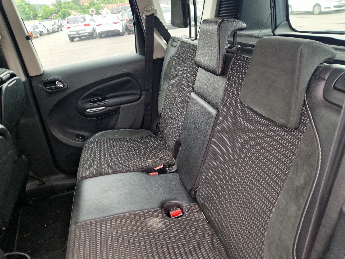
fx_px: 229
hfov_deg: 73.9
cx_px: 172
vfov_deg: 58.9
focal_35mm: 23
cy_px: 130
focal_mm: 5.4
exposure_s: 1/50
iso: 50
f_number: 1.8
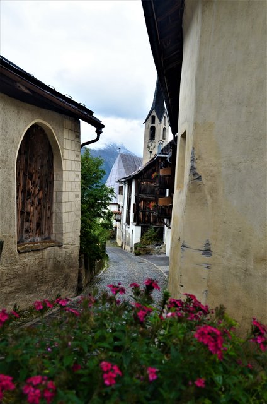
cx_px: 134
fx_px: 436
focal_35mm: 39
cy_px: 202
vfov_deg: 49.6
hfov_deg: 34.1
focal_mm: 26
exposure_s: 1/125
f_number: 9
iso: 320
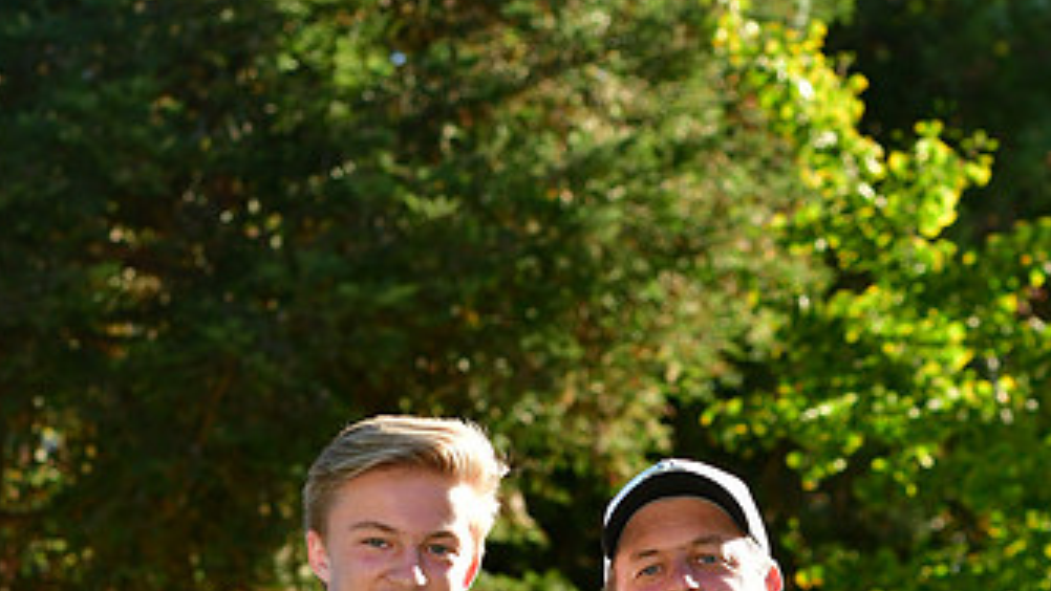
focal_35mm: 205
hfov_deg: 10.5
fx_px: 5711
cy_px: 811
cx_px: 464
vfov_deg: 5.9
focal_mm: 75
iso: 400
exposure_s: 1/1000
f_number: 4.5
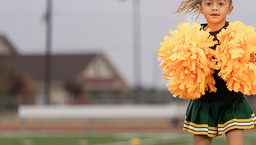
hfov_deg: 7.5
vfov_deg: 4.2
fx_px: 1950
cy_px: 86
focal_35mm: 287
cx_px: 213
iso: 500
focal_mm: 151
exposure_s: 1/1000
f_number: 2.8
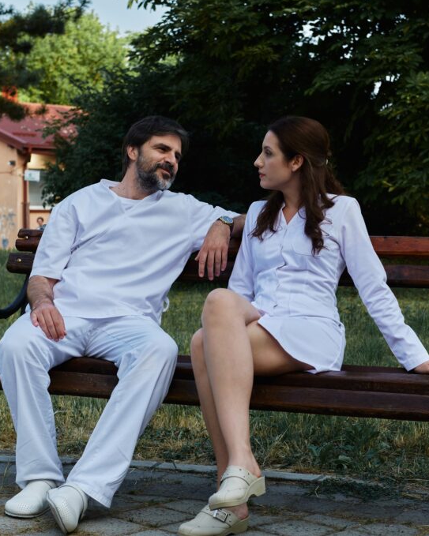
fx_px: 1191
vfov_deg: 25.4
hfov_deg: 20.4
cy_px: 267
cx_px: 232
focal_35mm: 75
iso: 400
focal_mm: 35
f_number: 4
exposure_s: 1/500
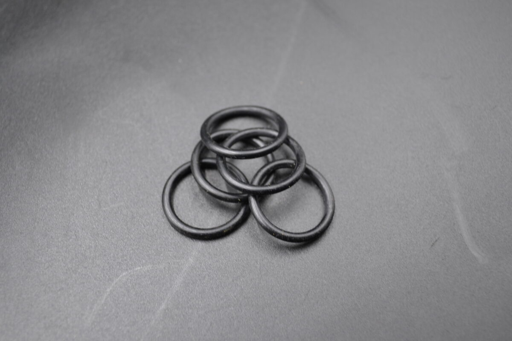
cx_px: 256
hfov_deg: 41.1
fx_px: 683
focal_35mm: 48
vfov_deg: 28.1
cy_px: 170
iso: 400
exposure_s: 1/40
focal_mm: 32
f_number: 4.8
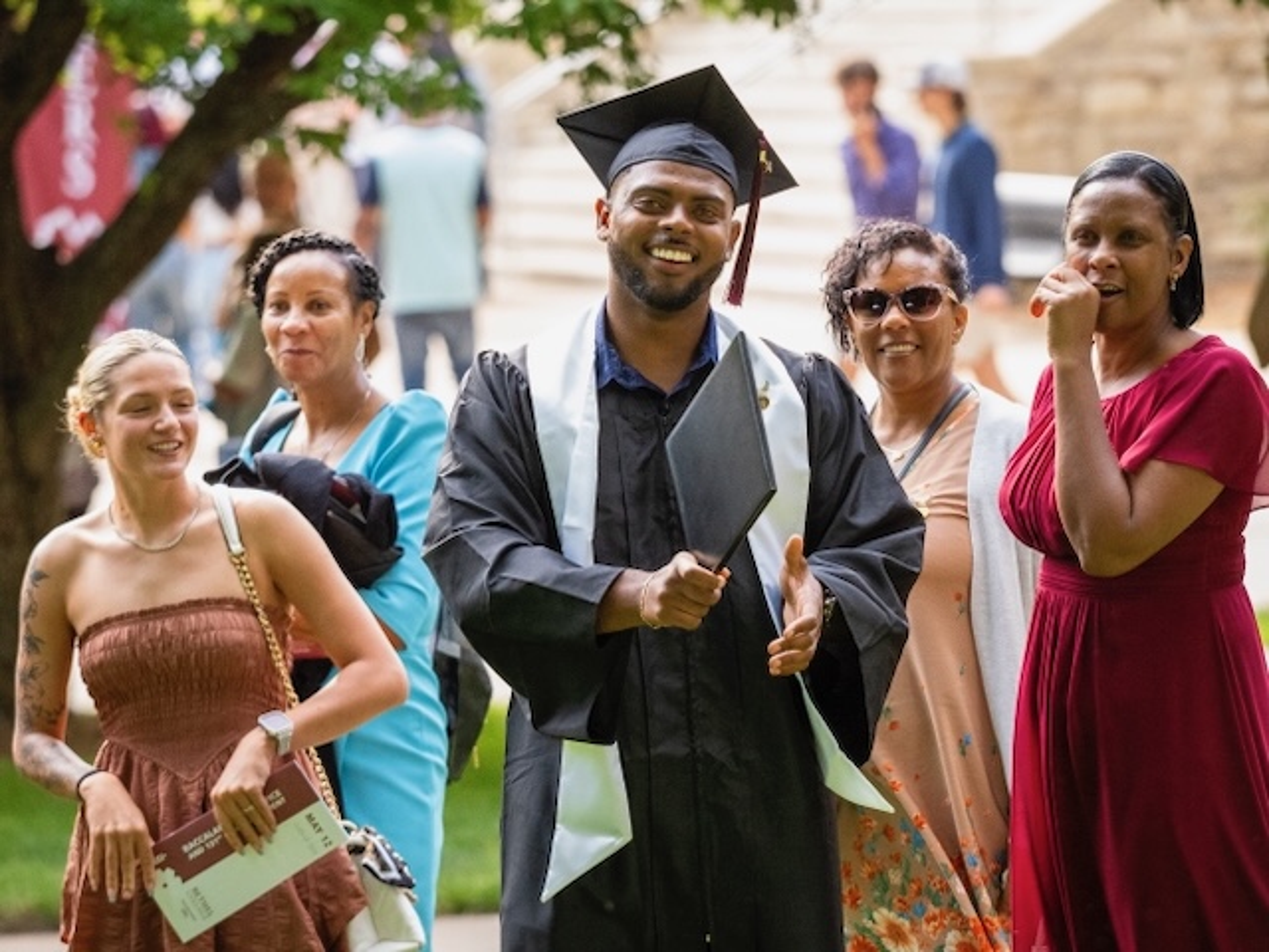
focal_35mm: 284
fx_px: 10411
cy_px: 476
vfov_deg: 5.2
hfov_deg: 7.0
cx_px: 634
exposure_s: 1/2000
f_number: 3.5
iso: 4000
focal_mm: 142
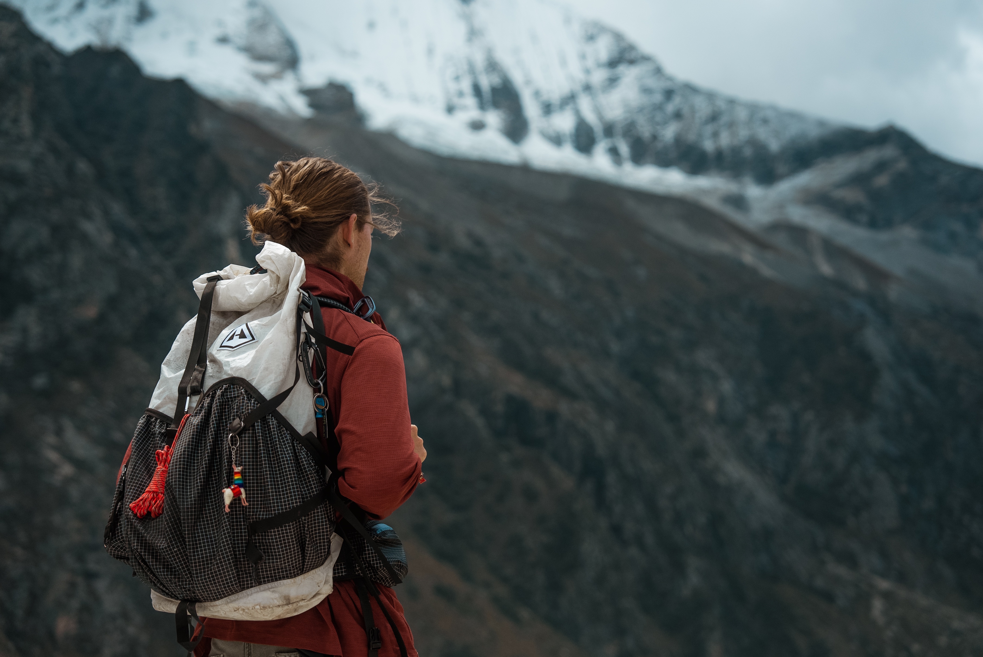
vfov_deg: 24.6
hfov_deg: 36.2
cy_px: 328
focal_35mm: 55
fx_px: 1503
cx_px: 492
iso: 640
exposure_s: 1/400
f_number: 2.8
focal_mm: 55
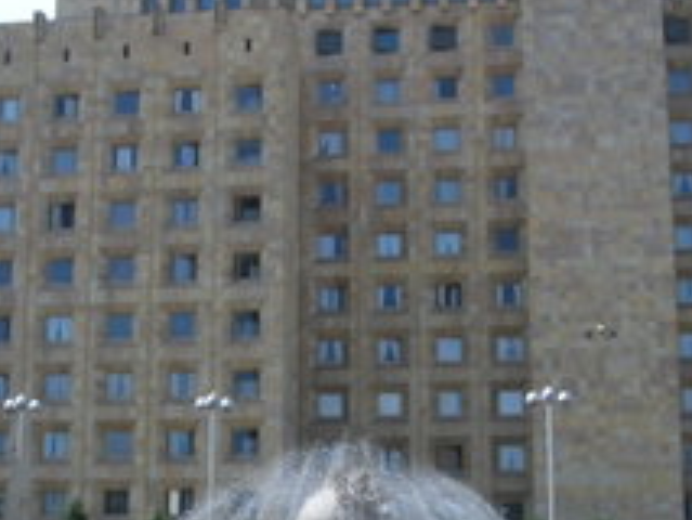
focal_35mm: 77
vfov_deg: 19.1
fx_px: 1540
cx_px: 279
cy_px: 341
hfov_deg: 25.3
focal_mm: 6.8
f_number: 4.6
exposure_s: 1/400
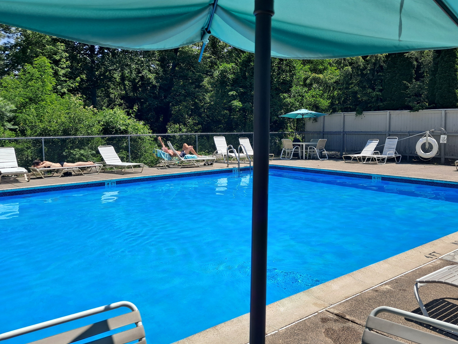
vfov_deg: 44.1
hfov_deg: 56.6
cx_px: 263
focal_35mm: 32
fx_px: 423
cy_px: 162
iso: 32
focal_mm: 4.6
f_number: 2
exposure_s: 1/1605
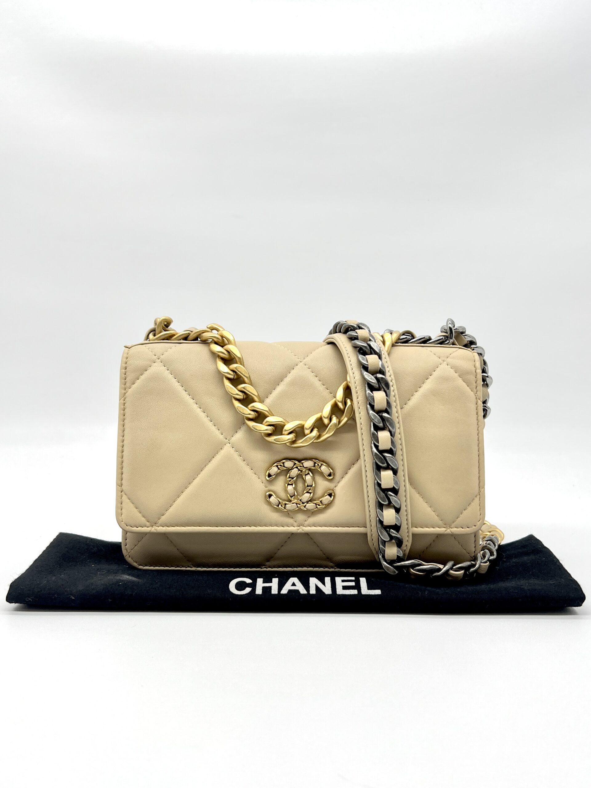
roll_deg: -0.6
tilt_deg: -7.6
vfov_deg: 67.3
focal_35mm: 26
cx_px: 296
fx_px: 592
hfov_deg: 53.1
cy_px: 394
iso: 32
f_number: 1.5
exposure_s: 1/144
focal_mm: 5.7
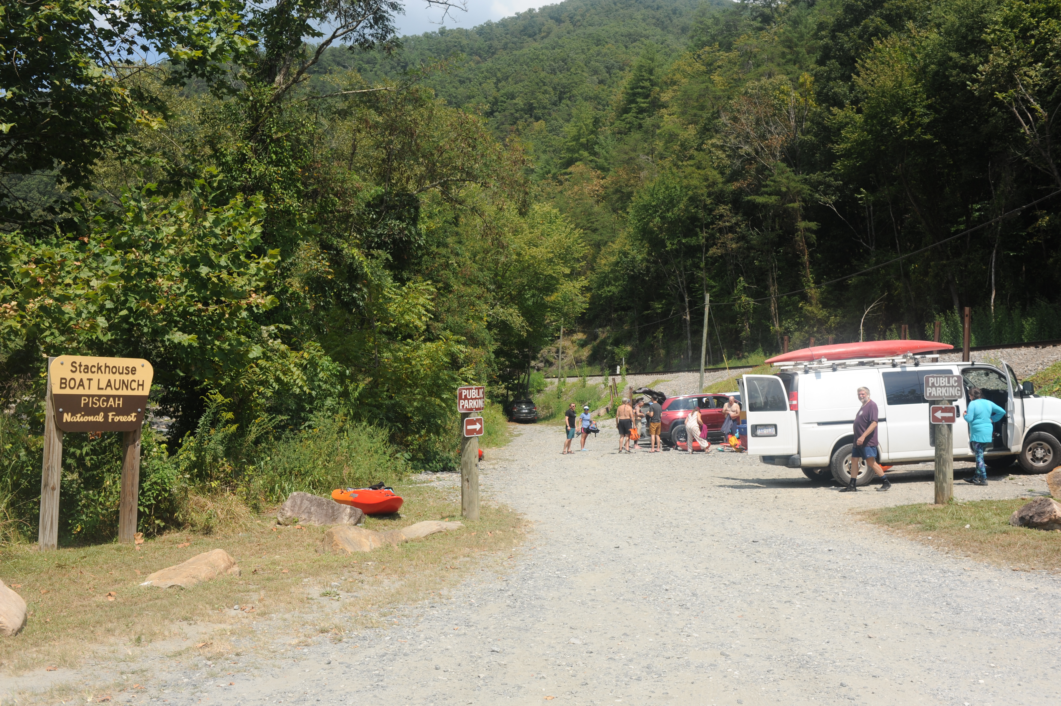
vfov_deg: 37.8
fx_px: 1031
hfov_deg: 54.5
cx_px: 530
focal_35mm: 35
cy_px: 353
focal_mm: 35
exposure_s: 1/500
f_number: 9
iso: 250
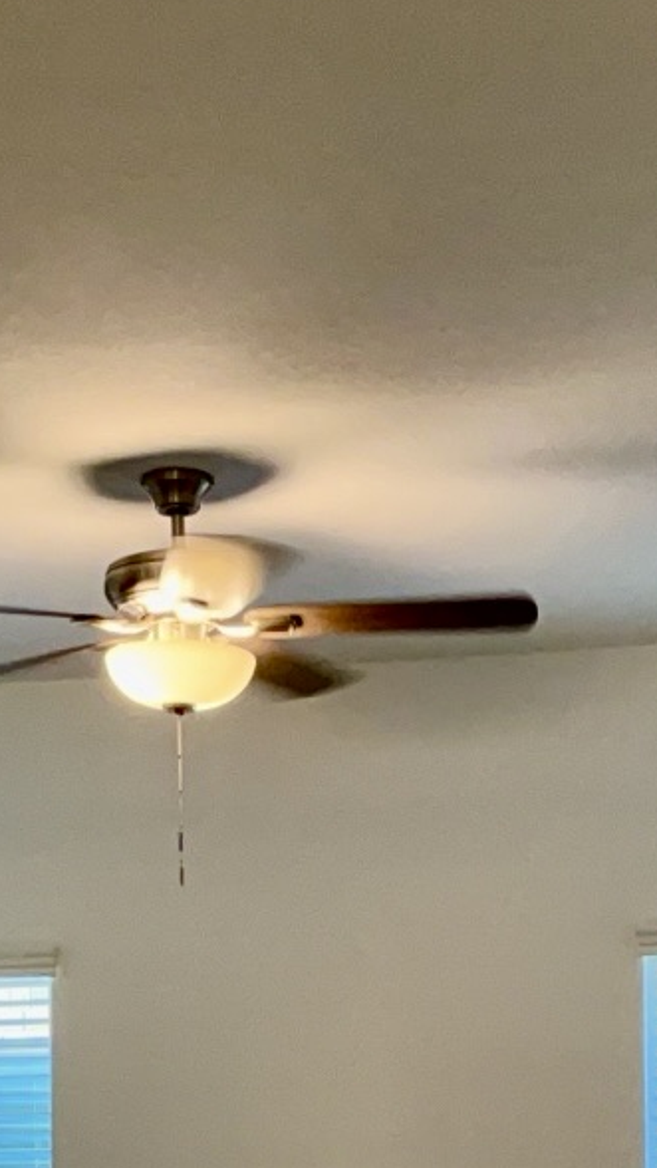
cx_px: 179
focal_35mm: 96
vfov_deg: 20.9
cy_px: 1369
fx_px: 2971
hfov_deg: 12.6
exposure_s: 1/60
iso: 80
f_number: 1.8
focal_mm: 3
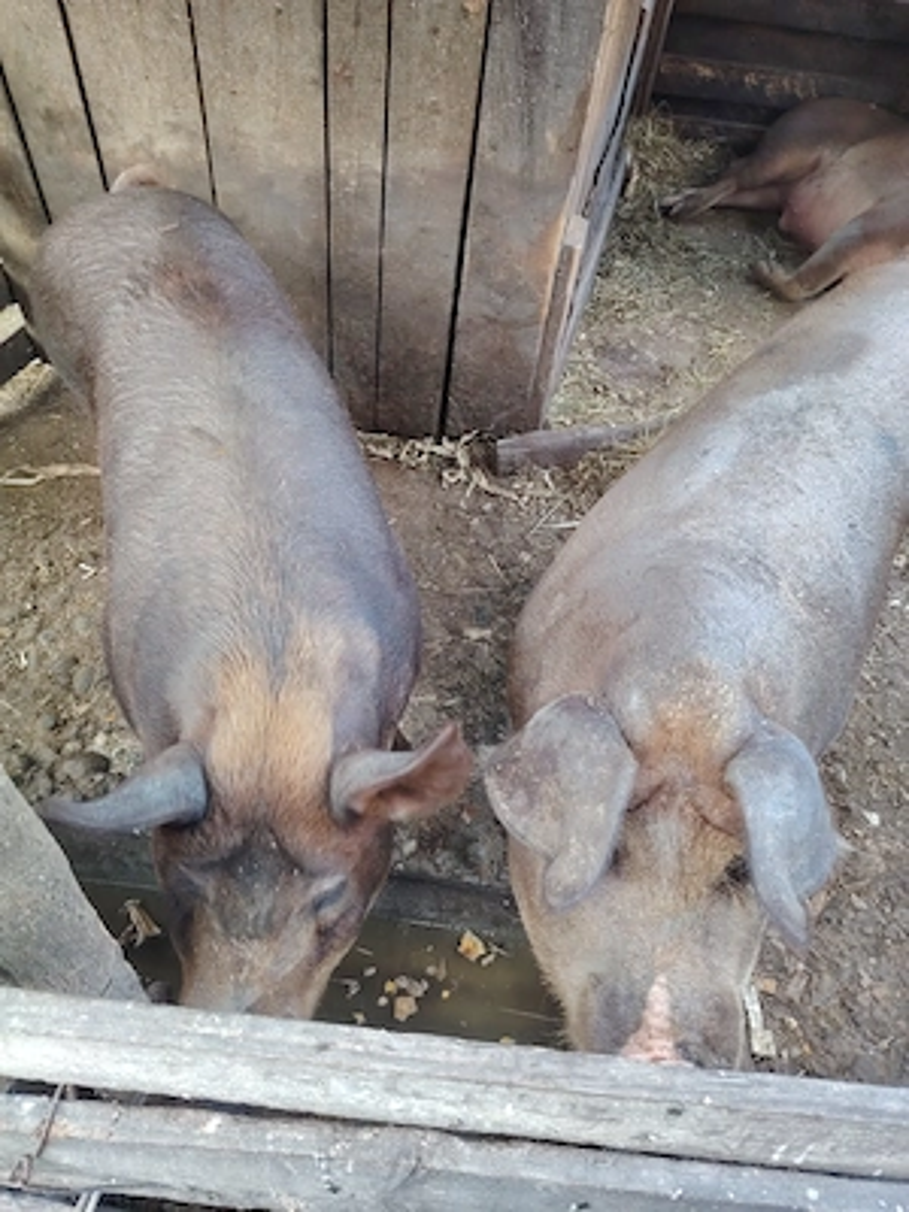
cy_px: 606
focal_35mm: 24
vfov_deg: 71.6
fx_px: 840
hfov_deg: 56.8
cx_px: 454
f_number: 1.75
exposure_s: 1/100
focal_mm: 5.25
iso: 591
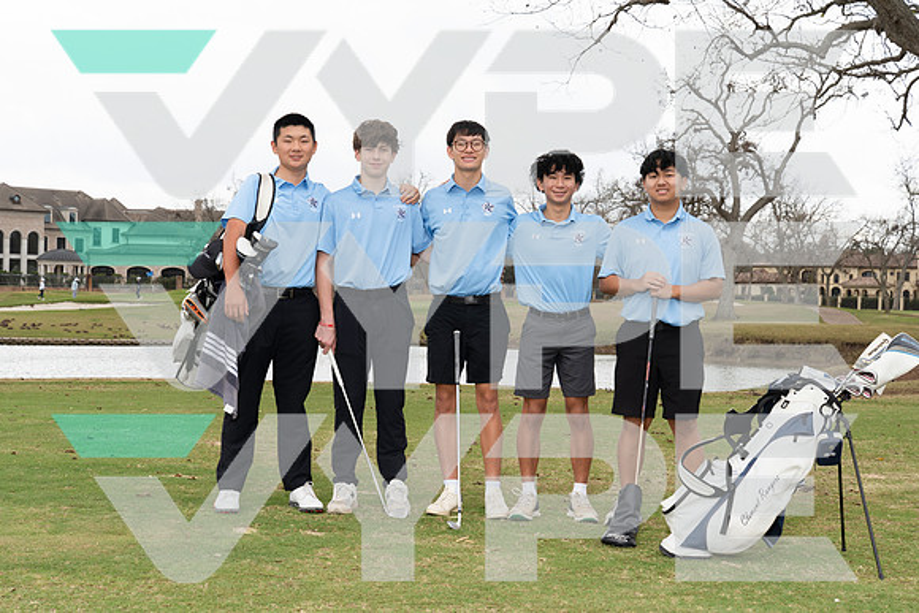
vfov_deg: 23.8
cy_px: 306
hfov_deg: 35.0
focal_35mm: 57
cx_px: 460
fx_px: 1455
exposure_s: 1/250
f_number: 8
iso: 400
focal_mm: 57
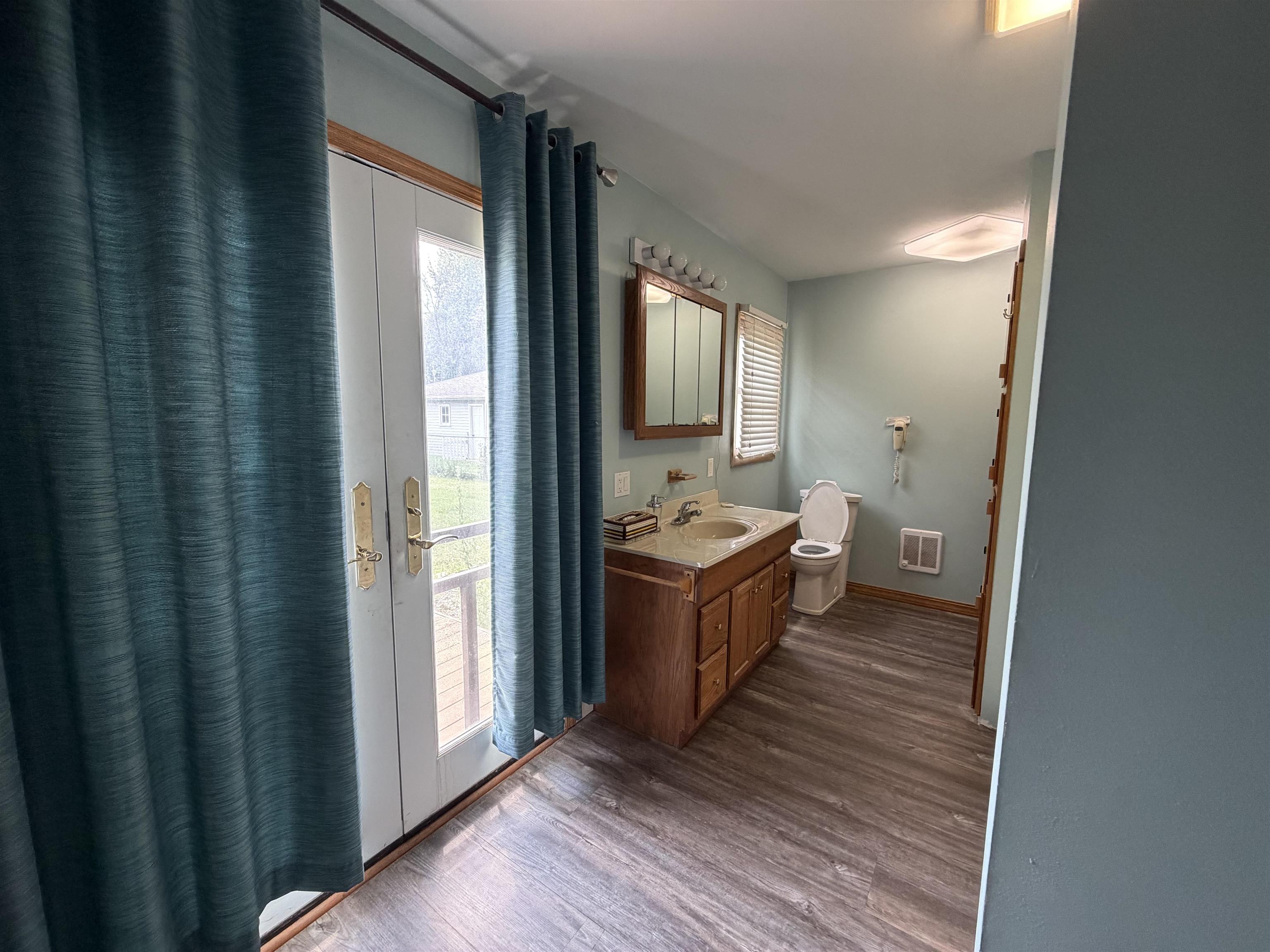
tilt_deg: -6.5
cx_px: 635
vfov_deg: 85.7
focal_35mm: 14
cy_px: 476
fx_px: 514
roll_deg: -0.8
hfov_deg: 102.1
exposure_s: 1/60
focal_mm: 2.22
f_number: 2.2
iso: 250
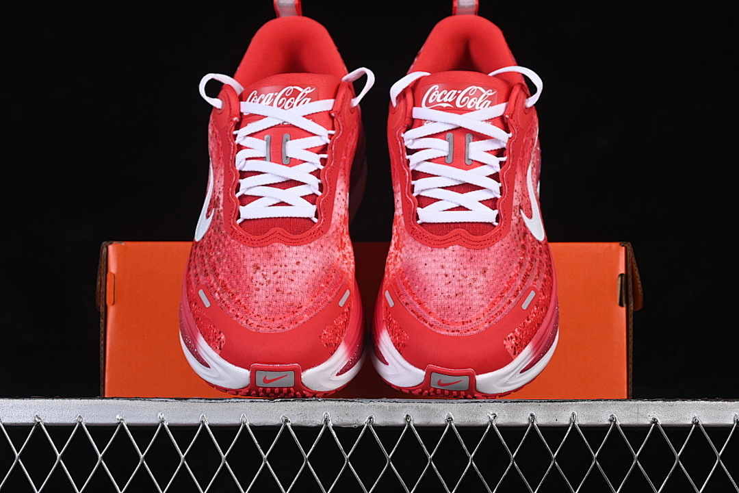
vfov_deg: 18.2
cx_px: 370
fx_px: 1539
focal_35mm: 75
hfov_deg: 27.0
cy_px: 246
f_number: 8
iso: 160
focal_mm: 50
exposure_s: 1/80
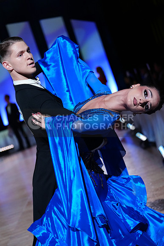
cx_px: 82
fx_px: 478
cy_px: 123
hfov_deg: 19.5
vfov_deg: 28.8
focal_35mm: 70
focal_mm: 70
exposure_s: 1/400
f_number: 2.8
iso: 2000
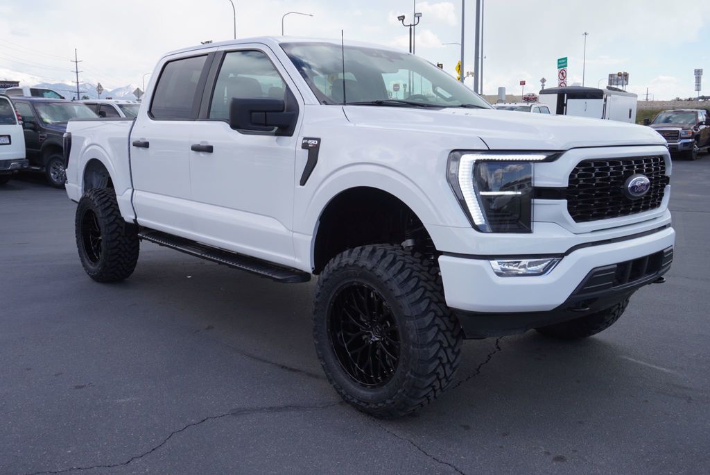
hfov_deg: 59.5
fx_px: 622
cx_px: 355
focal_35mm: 32
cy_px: 238
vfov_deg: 41.8
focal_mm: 21
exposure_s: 1/200
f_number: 7.1
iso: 100
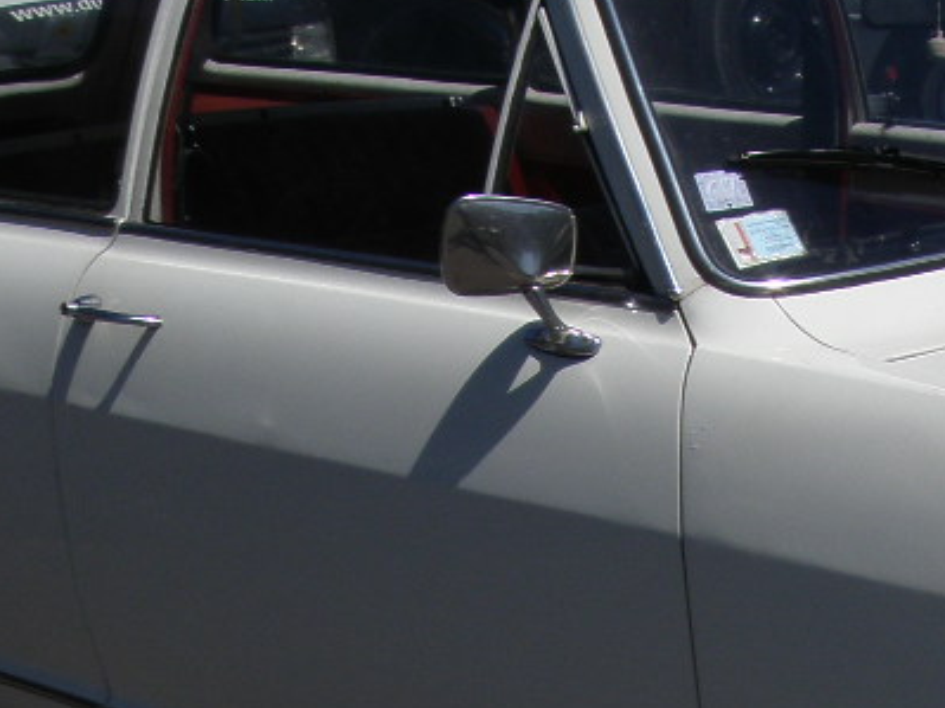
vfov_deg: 12.0
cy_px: 722
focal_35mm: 122
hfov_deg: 15.9
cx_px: 886
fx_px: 3330
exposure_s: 1/500
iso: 50
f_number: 6.6
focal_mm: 6.7
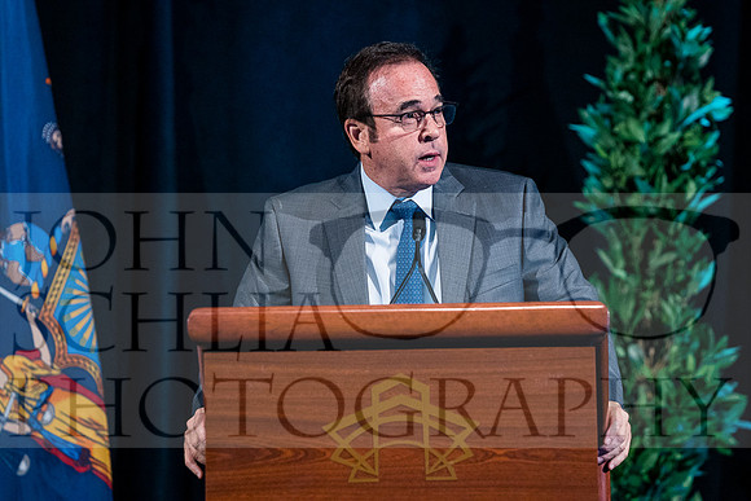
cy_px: 250
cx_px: 376
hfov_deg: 7.1
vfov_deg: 4.7
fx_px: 6093
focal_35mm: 292
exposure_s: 1/125
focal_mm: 195
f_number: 3.5
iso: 3200
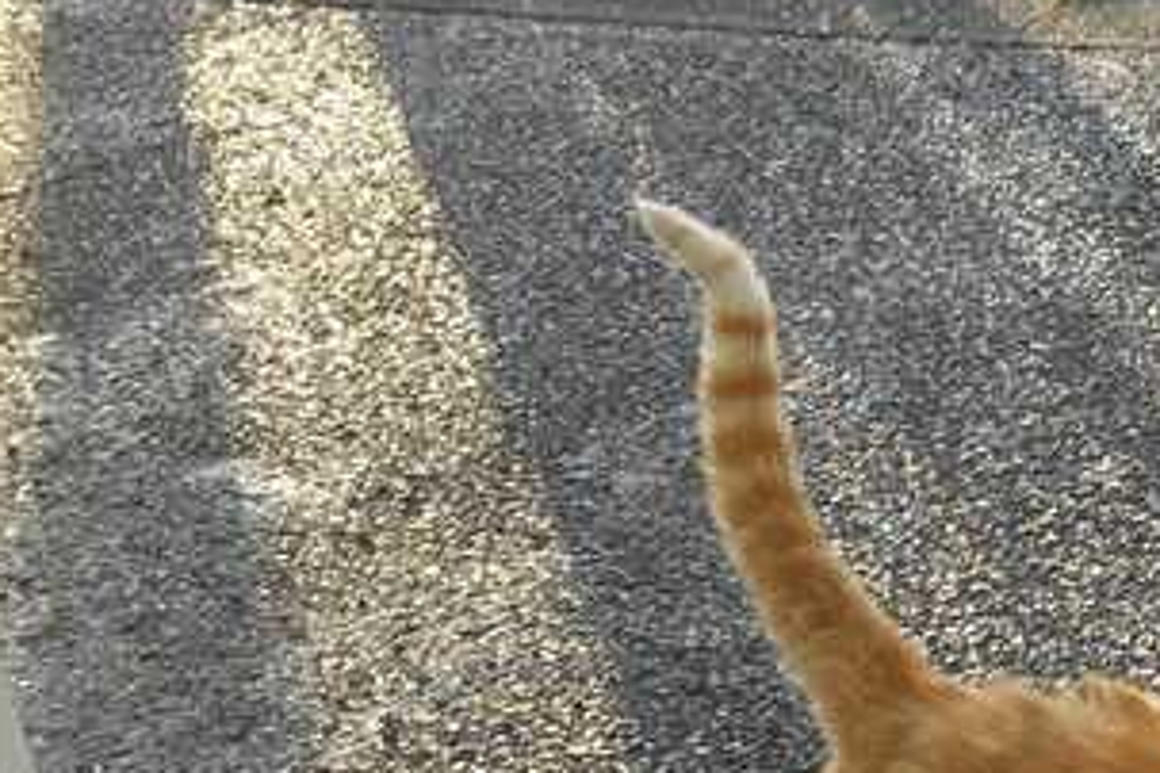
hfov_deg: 18.7
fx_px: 3061
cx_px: 1788
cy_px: 884
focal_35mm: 95
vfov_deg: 14.0
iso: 160
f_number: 4
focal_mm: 8.8
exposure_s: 1/250
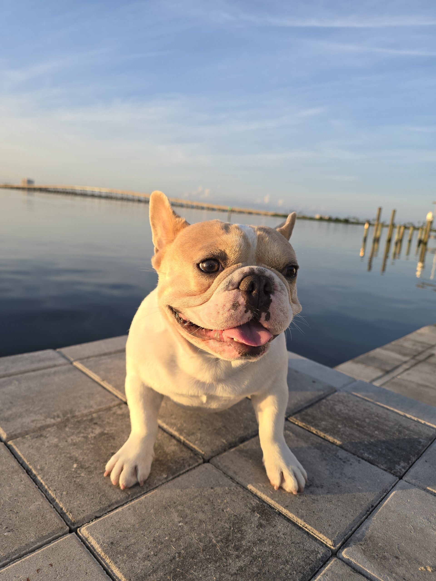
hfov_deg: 58.9
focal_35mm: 23
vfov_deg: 73.9
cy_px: 290
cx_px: 218
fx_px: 386
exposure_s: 1/317
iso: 12
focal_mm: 6.3
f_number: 1.7
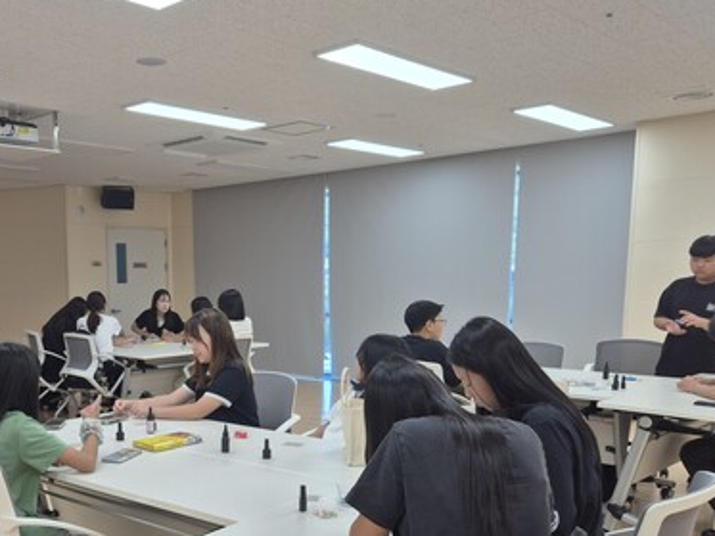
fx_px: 764
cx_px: 230
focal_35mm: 37
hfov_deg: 49.1
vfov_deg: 38.1
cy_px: 375
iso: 32
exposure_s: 1/120
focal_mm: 5.4
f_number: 1.8
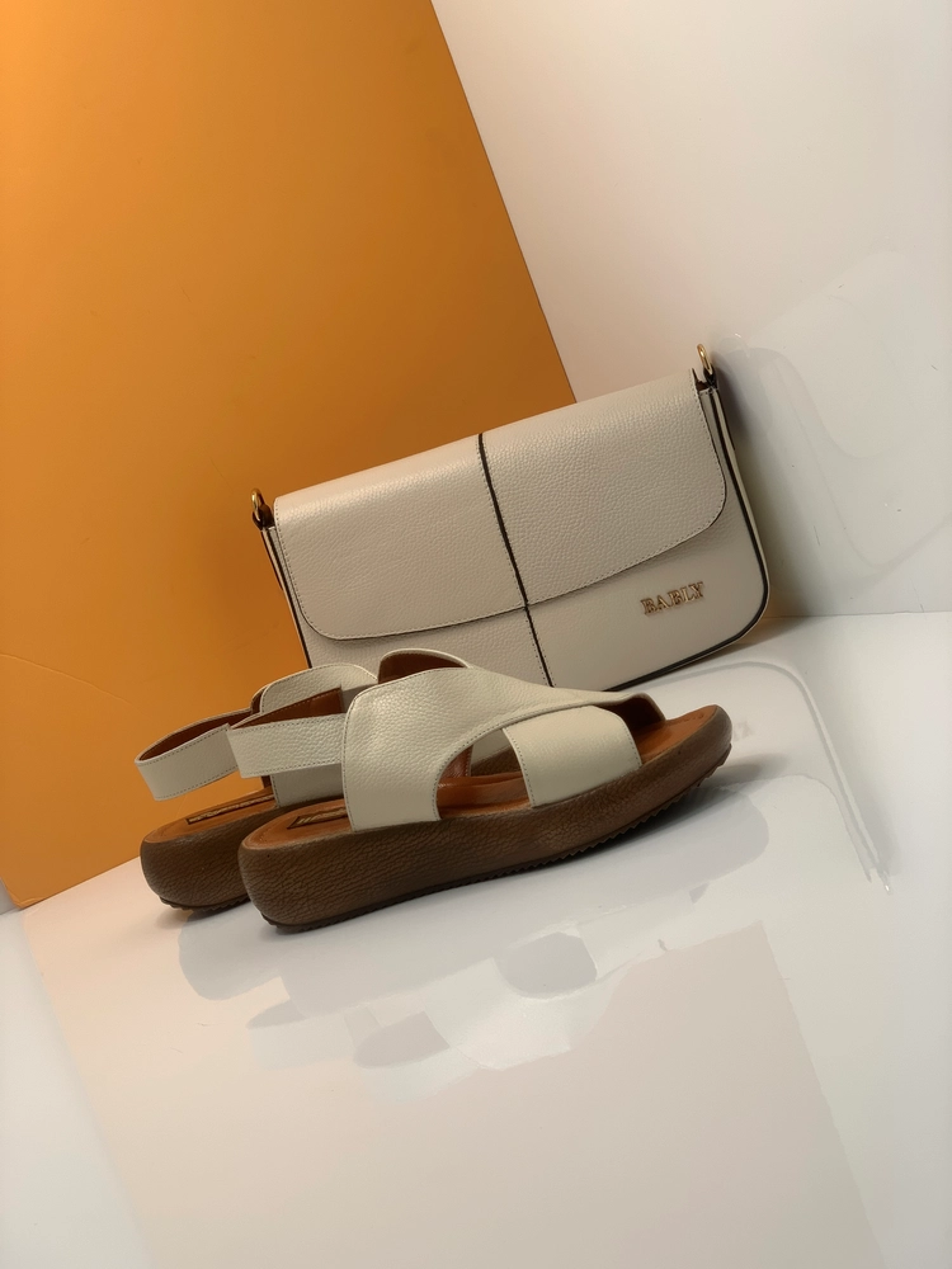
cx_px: 476
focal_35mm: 52
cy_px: 634
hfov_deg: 28.0
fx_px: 1907
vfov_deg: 36.8
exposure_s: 1/100
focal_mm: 6
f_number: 2.4
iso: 16
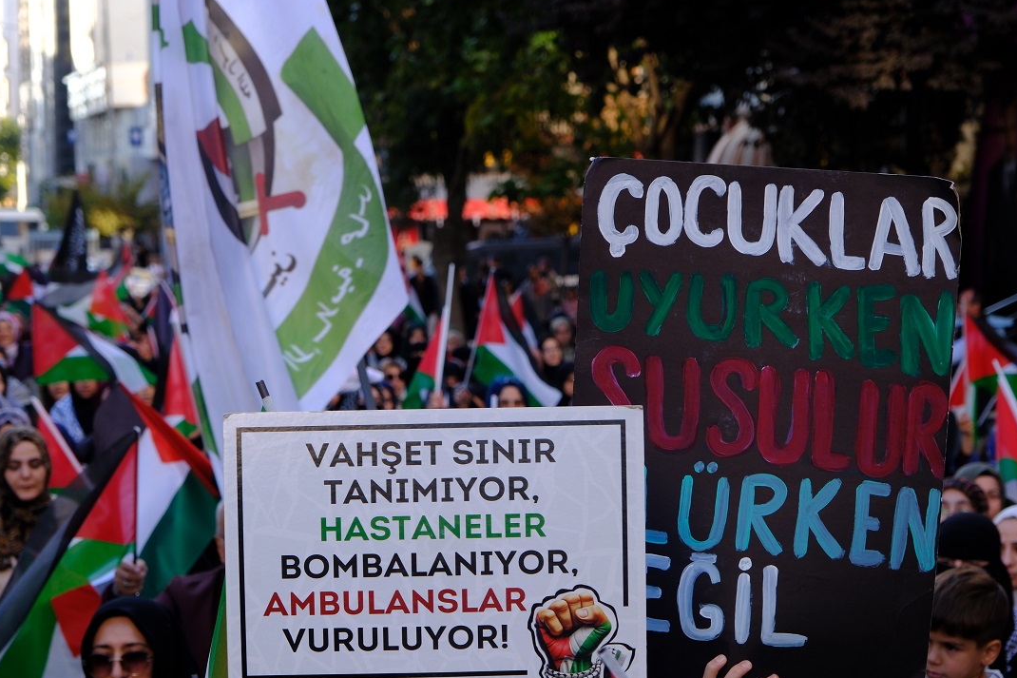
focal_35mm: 97
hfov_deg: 21.0
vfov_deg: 14.1
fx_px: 2740
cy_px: 409
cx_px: 485
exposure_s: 1/250
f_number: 4.5
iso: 400
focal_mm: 50.5
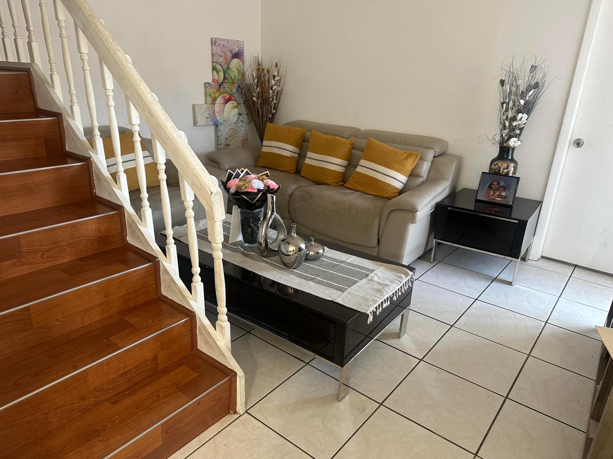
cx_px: 306
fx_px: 425
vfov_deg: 56.8
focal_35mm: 24
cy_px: 230
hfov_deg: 71.6
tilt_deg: -20.8
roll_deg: -2.8
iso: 250
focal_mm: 6.86
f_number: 1.78
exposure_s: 1/60
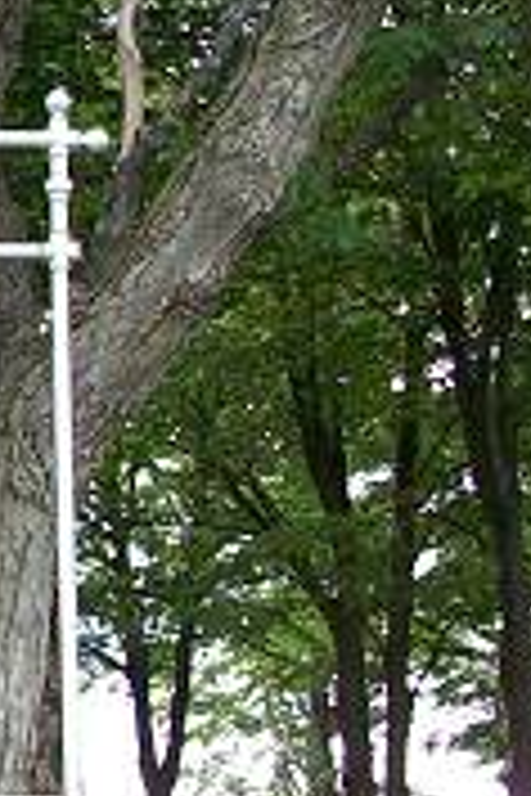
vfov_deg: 11.8
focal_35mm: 174
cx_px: -958
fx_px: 3849
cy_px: 585
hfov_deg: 7.2
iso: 80
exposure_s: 1/164
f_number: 2.8
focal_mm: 6.2
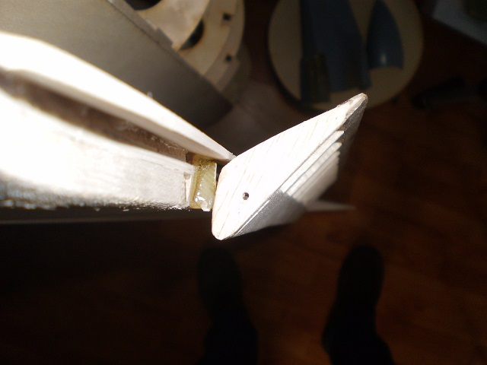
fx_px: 506
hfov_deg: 51.4
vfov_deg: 39.7
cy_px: 182
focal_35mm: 36
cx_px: 244
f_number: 3.1
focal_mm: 6.3
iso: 125
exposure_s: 1/30
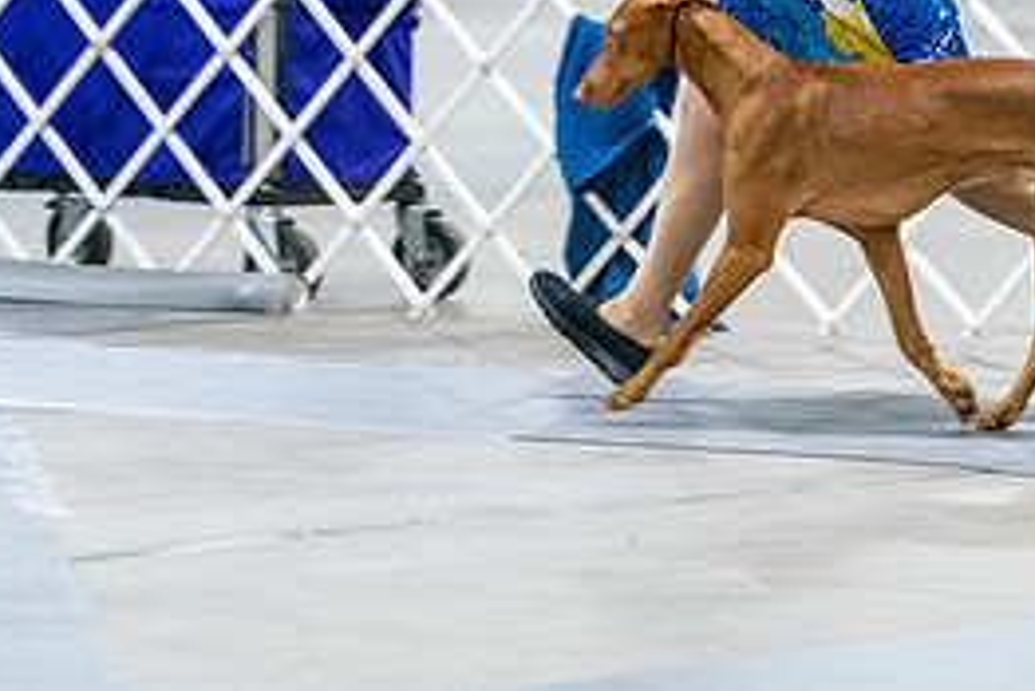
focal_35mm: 442
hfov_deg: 4.7
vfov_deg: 3.1
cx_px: 715
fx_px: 12714
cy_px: -69
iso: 6400
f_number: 2.8
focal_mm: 200
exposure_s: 1/250
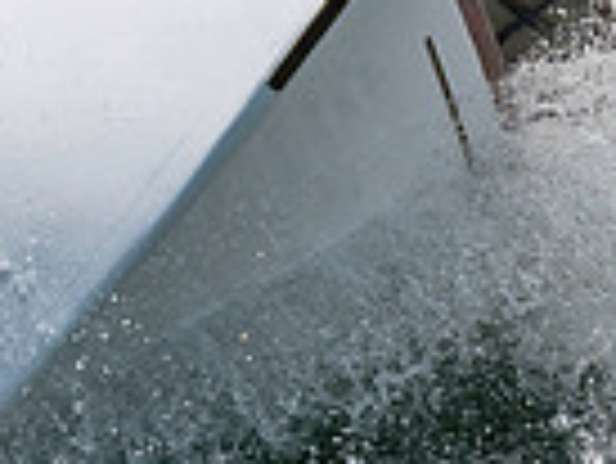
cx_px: 76
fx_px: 16813
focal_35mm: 944
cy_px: -322
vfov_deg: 1.6
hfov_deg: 2.1
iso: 320
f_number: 5.6
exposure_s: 1/2500
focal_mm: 155
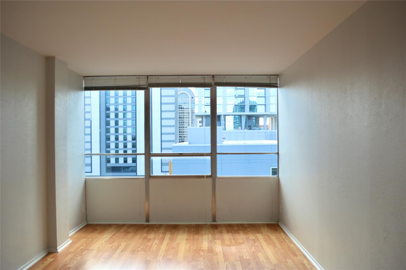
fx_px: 304
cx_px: 203
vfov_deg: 47.8
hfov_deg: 67.4
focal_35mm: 27
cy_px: 135
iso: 100
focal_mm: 18
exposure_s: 1/50
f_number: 4.5
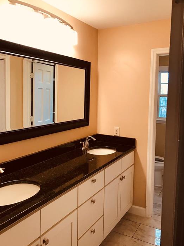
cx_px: 90
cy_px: 123
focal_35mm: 31
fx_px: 220
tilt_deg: -9.2
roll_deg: -0.2
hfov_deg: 45.4
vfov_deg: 58.4
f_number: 1.8
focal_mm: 3.99
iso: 25
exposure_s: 1/30
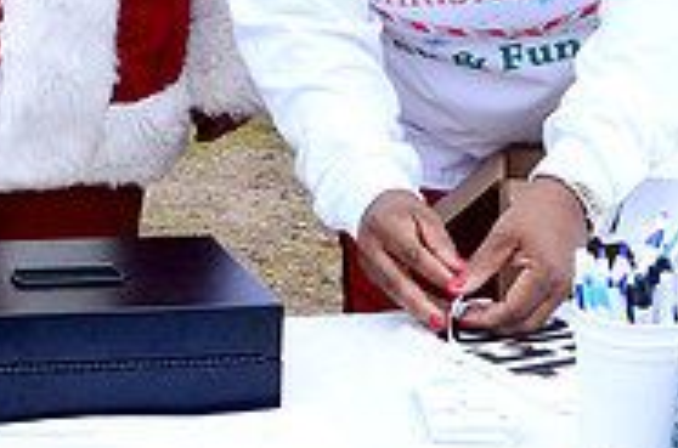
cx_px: -109
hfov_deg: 17.5
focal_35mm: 112
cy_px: -197
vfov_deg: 11.7
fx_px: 2104
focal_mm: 24
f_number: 8
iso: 800
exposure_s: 1/100
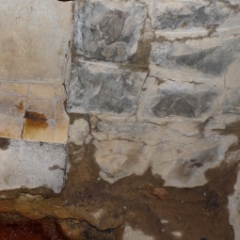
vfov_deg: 28.2
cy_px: 176
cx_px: -28
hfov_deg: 26.2
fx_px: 471
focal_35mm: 60
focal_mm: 4.8
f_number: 2.8
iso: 100
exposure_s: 1/60
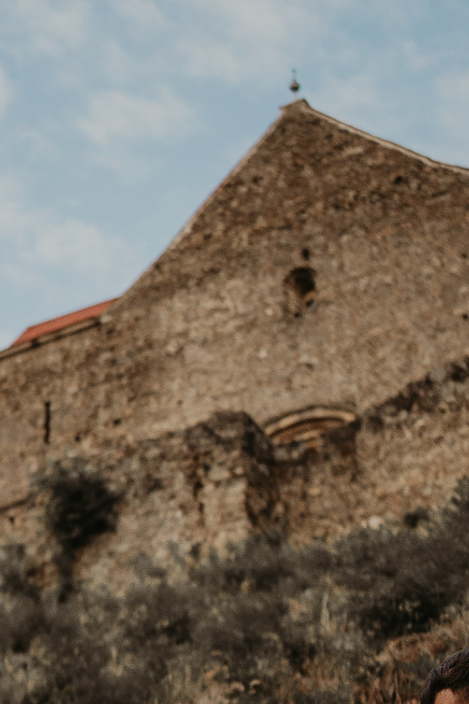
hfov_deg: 13.8
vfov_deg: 19.8
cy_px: 766
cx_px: 239
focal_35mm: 99
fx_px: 1935
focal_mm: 35
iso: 640
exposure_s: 1/6400
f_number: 1.4
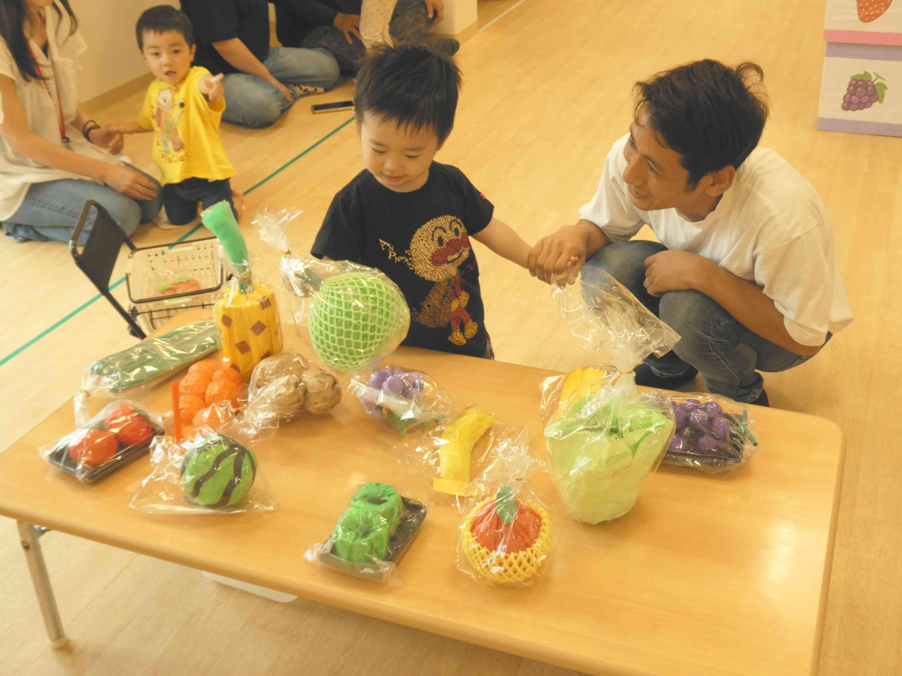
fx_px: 1042
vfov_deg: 36.0
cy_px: 338
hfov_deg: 46.8
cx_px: 451
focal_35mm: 40
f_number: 3.8
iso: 160
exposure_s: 1/80
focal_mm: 7.2
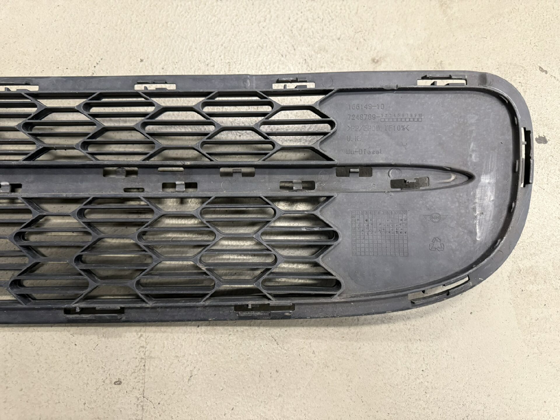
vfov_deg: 56.8
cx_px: 280
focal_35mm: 24
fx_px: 388
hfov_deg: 71.6
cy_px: 210
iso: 500
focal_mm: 6.76
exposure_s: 1/60
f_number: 1.78
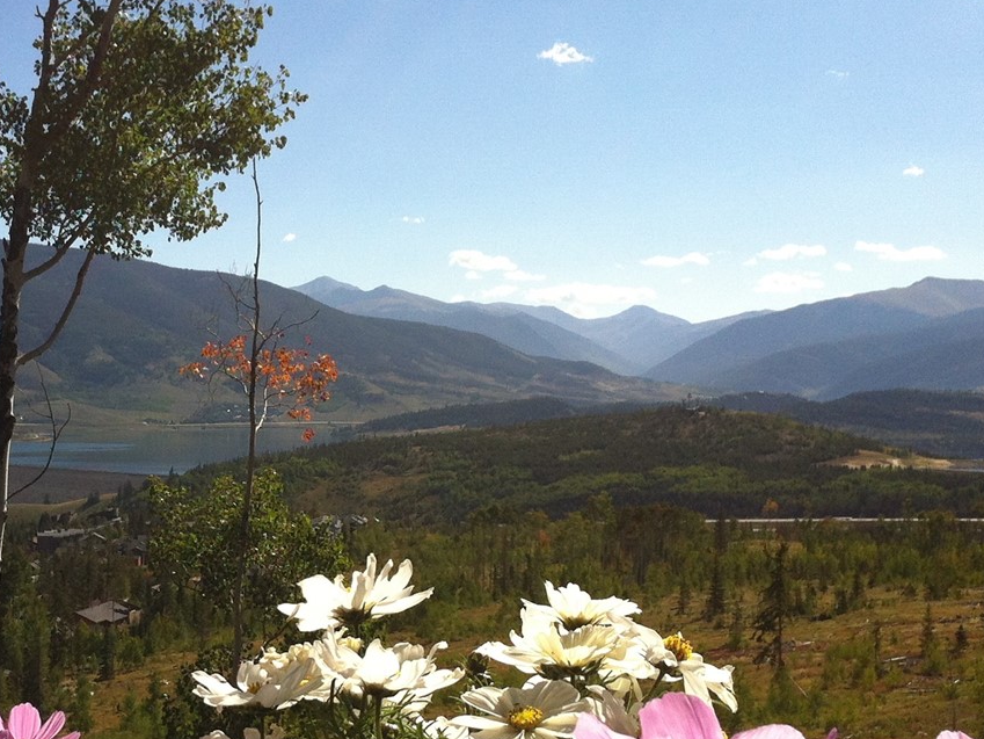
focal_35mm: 66
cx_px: 293
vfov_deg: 22.2
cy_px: 445
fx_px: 1876
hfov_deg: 29.1
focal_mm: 3.85
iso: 80
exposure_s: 1/1885
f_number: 2.8
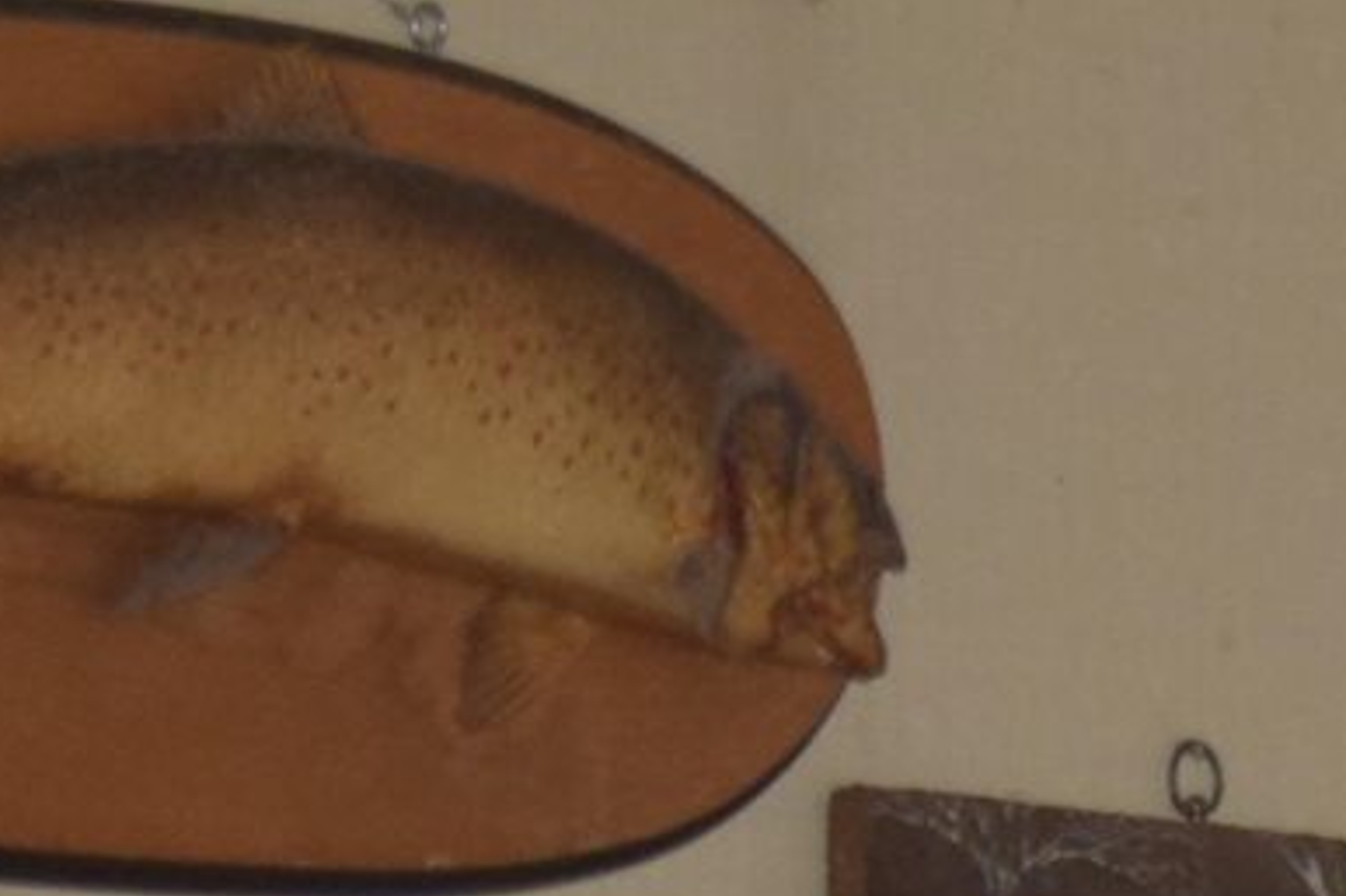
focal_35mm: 657
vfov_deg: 2.1
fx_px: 24552
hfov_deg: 3.1
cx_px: 4606
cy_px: 2451
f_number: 5.6
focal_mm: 55
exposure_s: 1/30
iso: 720
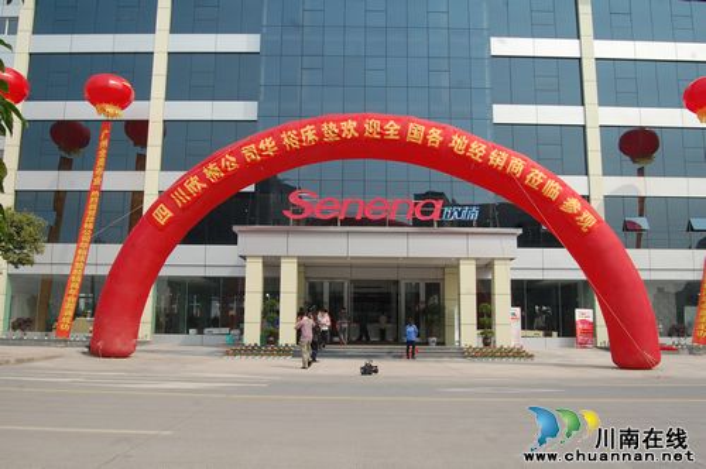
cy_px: 234
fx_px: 646
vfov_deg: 39.9
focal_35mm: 33
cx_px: 353
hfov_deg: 57.3
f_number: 10
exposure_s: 1/400
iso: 400
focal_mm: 22
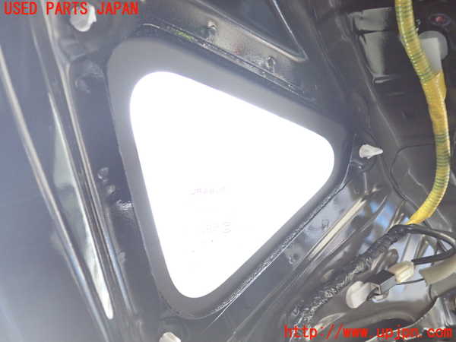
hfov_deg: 60.0
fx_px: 395
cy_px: 171
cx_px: 228
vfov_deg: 46.8
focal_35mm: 30
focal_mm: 5.4
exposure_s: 1/30
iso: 640
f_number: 2.3
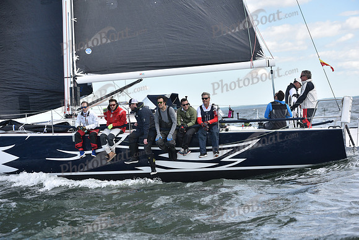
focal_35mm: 98
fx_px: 977
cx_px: 180
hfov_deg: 20.8
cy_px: 120
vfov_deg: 14.0
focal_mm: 98
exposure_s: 1/1000
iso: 320
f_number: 5
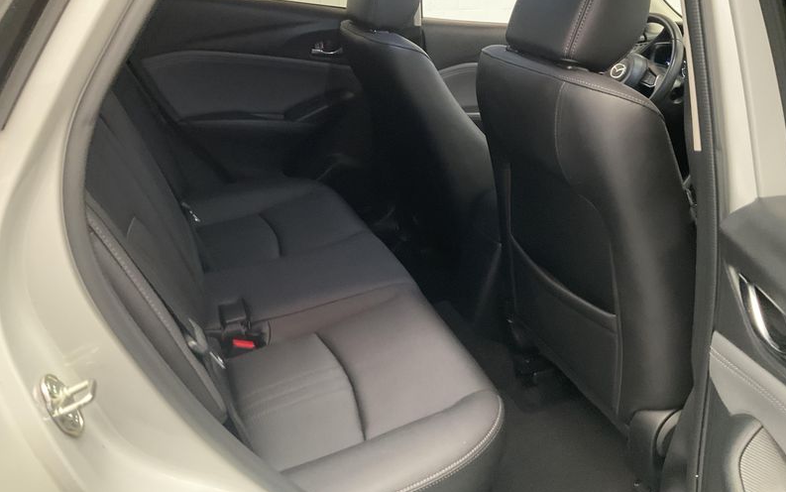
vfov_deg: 40.5
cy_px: 214
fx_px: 664
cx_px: 395
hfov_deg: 61.2
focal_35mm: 31
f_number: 1.8
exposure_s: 1/47
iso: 320
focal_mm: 3
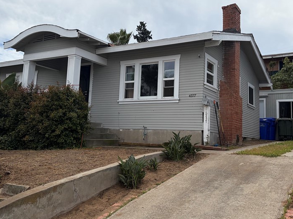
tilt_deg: +9.9
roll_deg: -3.1
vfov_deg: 37.6
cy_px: 94
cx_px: 144
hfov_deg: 49.0
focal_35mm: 38
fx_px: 321
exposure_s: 1/7813
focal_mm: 5.96
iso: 64
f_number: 1.6
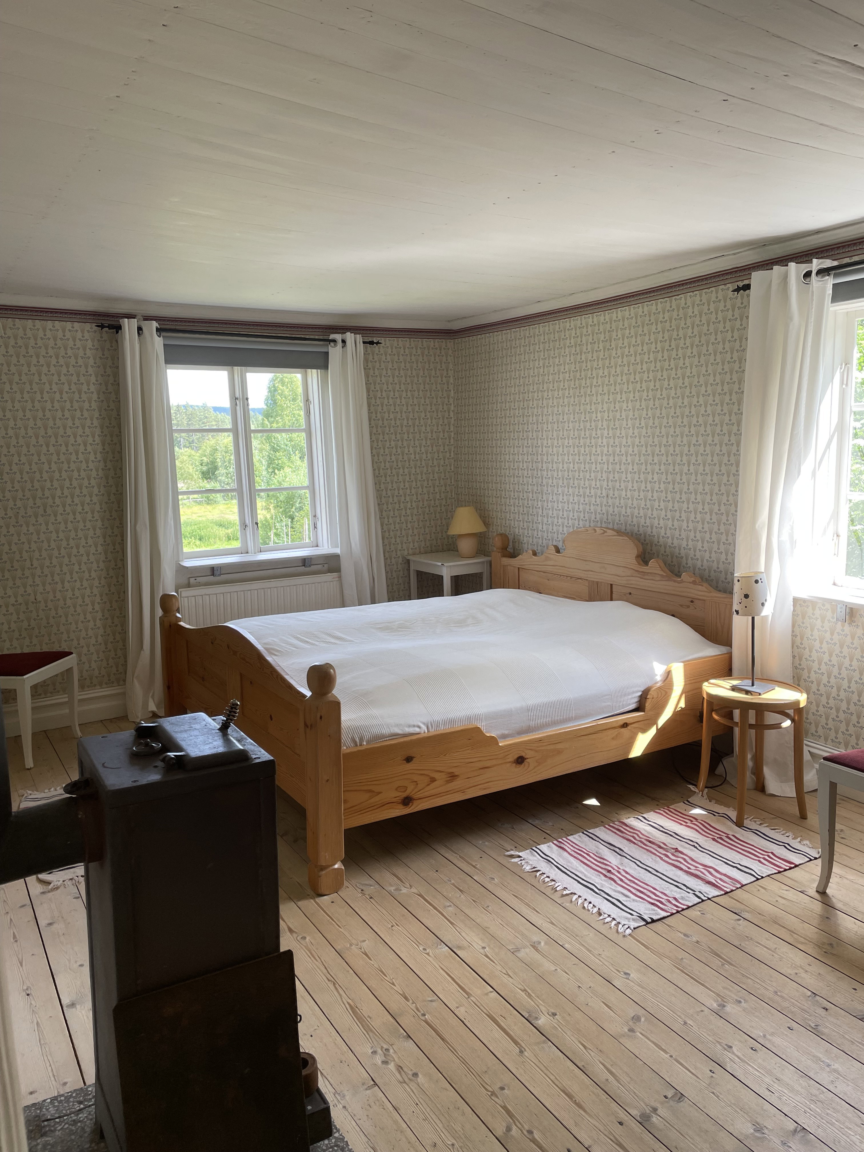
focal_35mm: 26
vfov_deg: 67.3
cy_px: 576
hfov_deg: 53.1
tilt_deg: -9.8
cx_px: 432
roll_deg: +0.9
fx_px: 865
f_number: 1.6
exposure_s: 1/164
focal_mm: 4.2
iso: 32
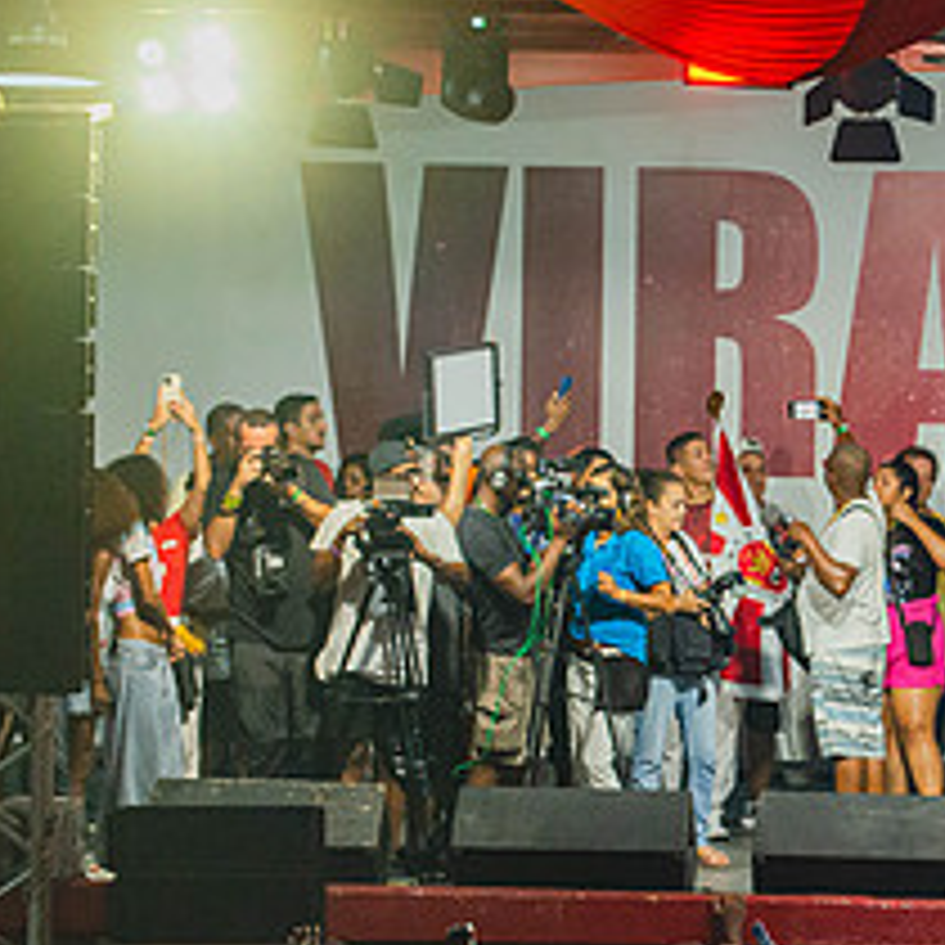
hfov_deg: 5.9
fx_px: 9080
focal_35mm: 294
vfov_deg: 6.0
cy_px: 605
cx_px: 1210
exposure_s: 1/500
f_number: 4
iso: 3200
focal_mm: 125
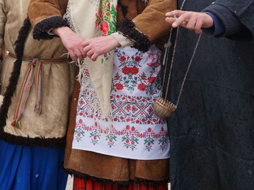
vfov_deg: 19.5
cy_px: 58
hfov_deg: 25.5
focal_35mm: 75
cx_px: 44
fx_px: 550
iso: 100
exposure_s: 1/100
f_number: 5
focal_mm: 20
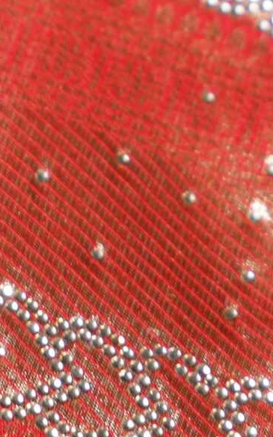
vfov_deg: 4.5
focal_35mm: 469
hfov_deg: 2.8
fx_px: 5583
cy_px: -15
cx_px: 139
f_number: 2.8
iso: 400
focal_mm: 70
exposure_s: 1/200
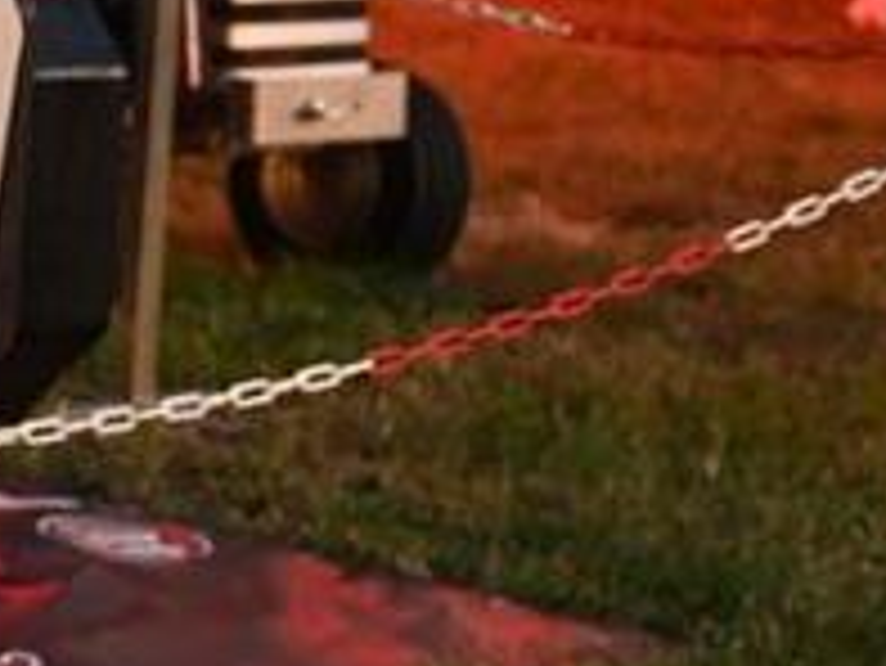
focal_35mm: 169
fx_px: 4328
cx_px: -1007
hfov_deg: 10.5
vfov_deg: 8.7
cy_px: -137
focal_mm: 35
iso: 640
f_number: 2.8
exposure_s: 1/10
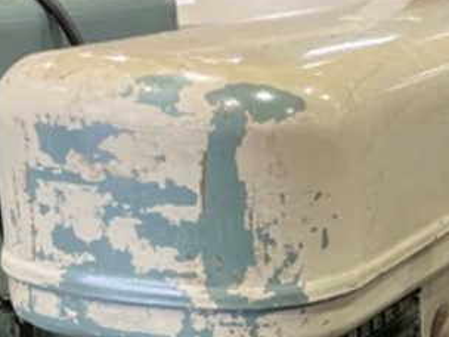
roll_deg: -0.3
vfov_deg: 15.7
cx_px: 396
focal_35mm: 92
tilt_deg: -19.2
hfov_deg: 20.9
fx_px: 1193
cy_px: 359
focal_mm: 3.99
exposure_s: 1/60
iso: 125
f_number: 1.8
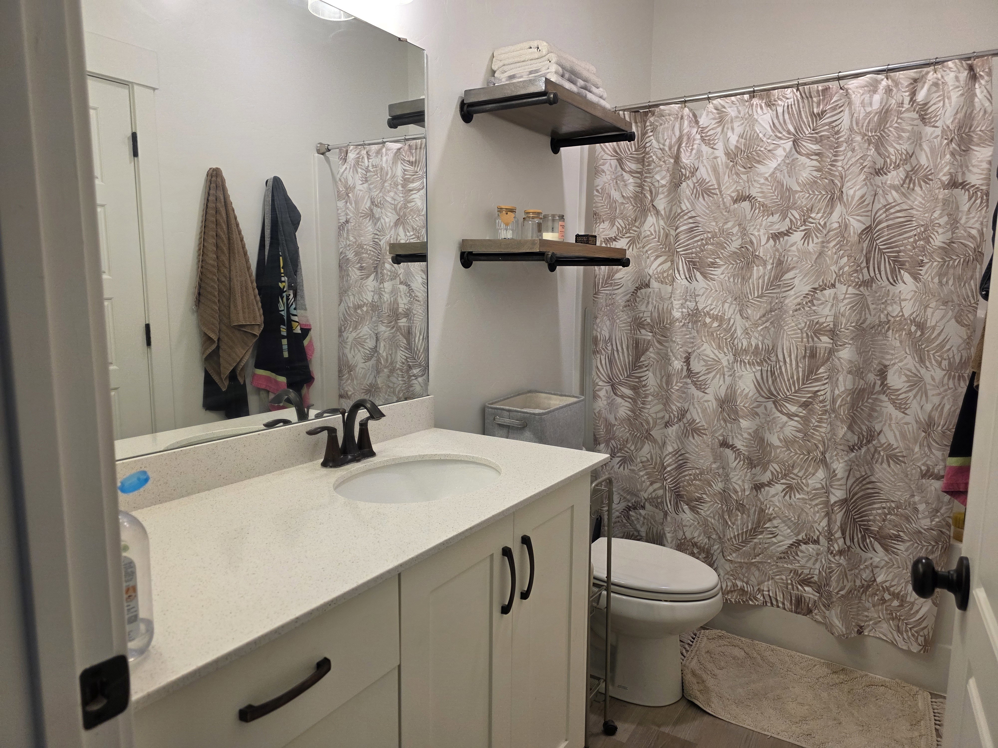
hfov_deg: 73.9
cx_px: 499
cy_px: 374
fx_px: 663
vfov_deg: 58.9
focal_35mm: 23
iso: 125
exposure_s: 1/120
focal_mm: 6.3
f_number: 1.7
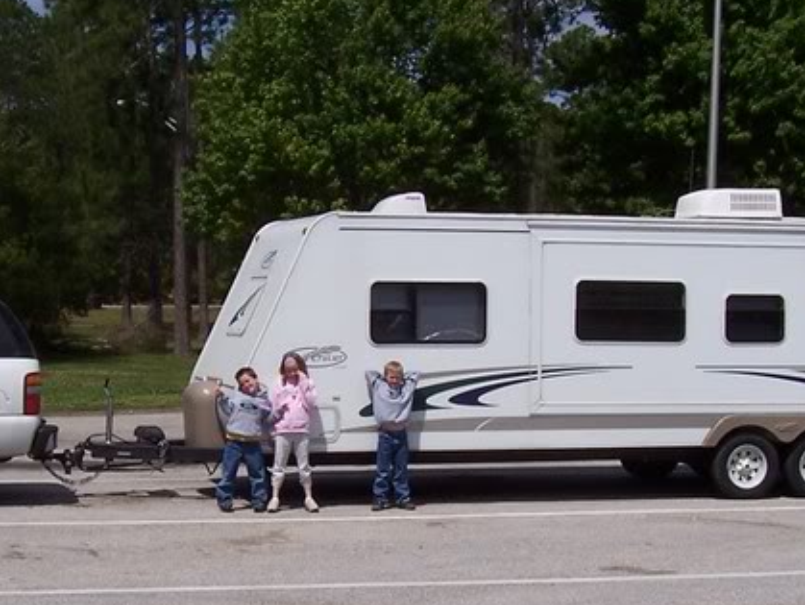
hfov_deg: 23.5
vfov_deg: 17.7
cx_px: 304
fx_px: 1932
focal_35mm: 83
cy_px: 417
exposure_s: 1/1500
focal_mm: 5.6
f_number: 5.6
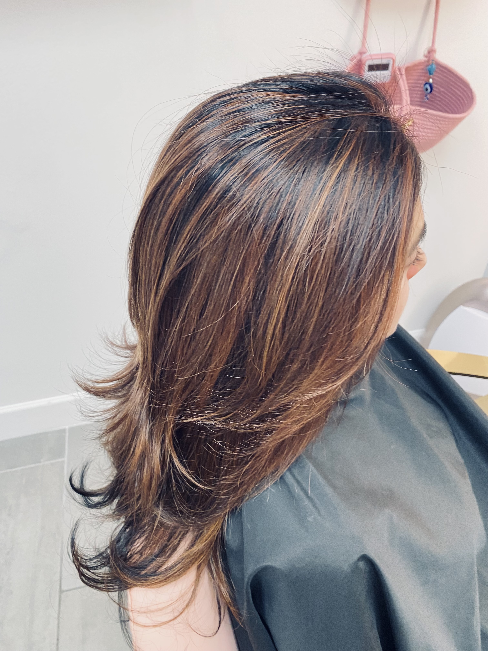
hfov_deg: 53.1
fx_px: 489
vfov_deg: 67.3
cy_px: 326
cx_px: 244
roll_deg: +3.2
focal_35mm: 26
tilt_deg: -40.5
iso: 160
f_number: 1.8
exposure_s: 1/60
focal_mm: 4.25
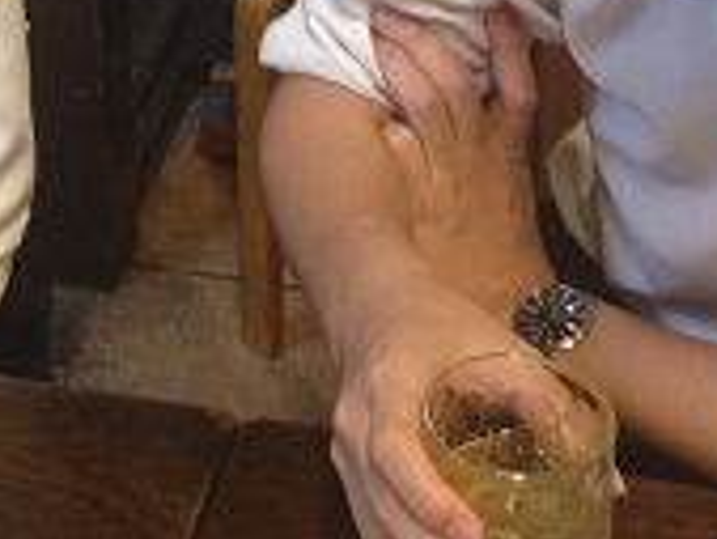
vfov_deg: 12.2
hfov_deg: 16.6
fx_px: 2425
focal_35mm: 117
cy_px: -195
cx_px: 81
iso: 125
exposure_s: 1/20
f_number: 2.4
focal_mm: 4.12
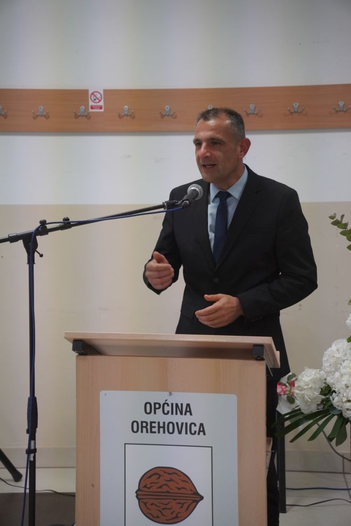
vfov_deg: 27.0
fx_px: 1097
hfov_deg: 18.2
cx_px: 176
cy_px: 263
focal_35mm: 75
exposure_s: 1/200
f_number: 3.2
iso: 1250
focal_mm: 50
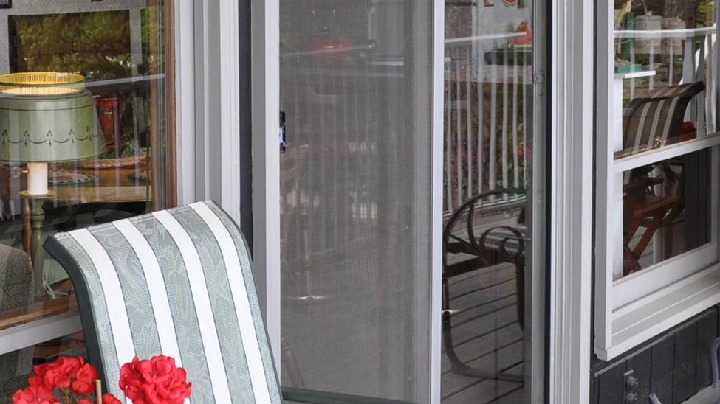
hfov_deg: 23.8
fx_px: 1699
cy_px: 27
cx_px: 211
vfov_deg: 13.4
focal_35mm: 89
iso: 250
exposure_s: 1/125
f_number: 5.6
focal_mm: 18
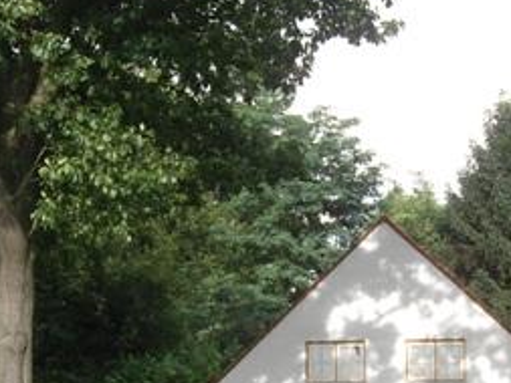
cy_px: 266
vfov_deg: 15.4
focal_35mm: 96
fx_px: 1418
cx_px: 305
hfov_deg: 20.4
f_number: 2.8
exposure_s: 1/250
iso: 64
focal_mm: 7.9
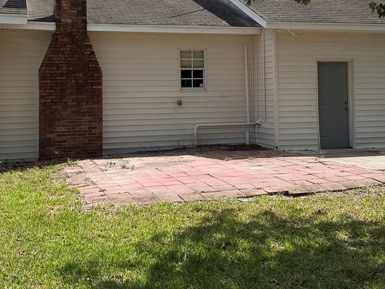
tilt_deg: +1.2
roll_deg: +0.7
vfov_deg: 29.3
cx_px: 164
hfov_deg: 38.8
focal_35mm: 49
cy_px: 78
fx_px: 545
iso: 80
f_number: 1.78
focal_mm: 6.76
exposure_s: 1/6173
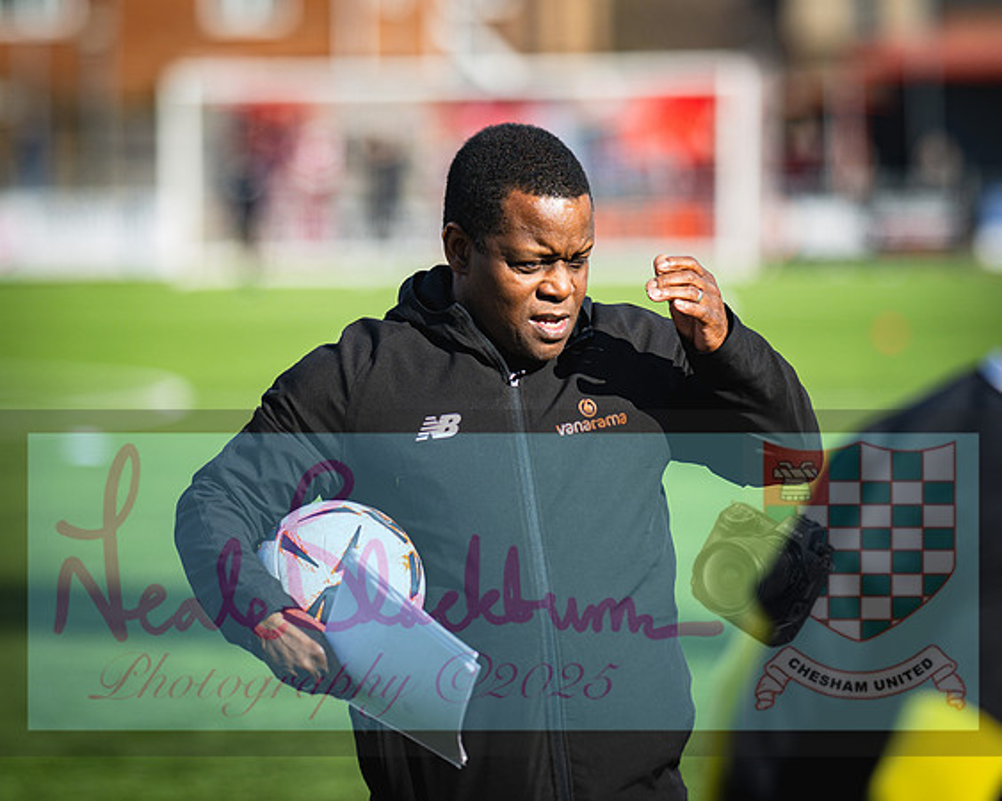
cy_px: 365
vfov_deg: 6.1
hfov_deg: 7.6
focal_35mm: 254
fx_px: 7530
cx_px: 490
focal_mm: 135
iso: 80
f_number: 1.8
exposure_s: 1/2000
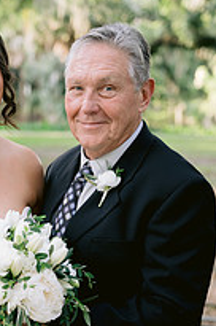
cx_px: 19
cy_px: 296
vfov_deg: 18.3
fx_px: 993
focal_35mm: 110
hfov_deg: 12.3
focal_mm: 50
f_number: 2.8
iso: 400
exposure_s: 1/320
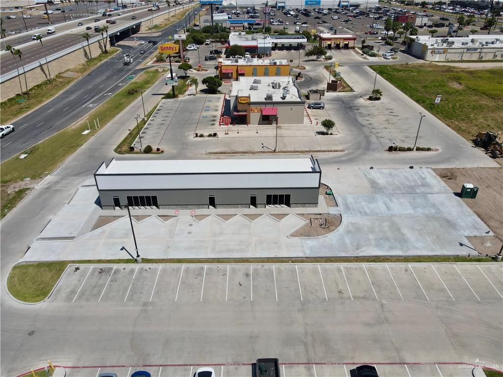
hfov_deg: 71.6
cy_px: 188
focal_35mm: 24
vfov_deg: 56.8
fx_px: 349
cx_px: 252
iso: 100
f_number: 2.8
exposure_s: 1/1500
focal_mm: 4.5
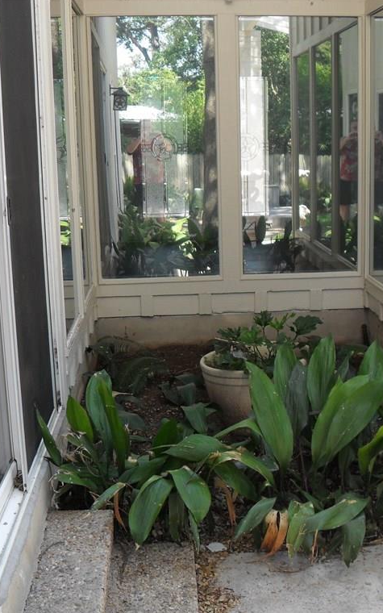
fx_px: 835
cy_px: 306
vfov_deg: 40.3
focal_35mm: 50
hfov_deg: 25.6
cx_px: 273
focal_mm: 6.2
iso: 100
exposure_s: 1/125
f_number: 2.8
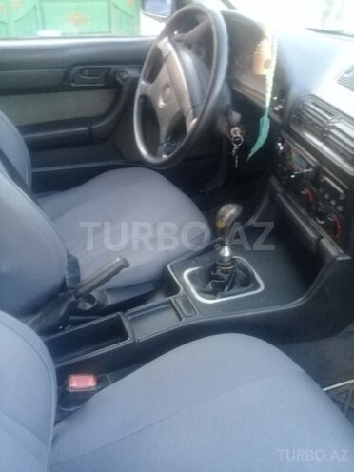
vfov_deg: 58.4
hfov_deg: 45.4
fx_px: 423
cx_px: 177
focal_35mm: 31
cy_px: 236
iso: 125
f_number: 2.2
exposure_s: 1/33
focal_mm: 3.3
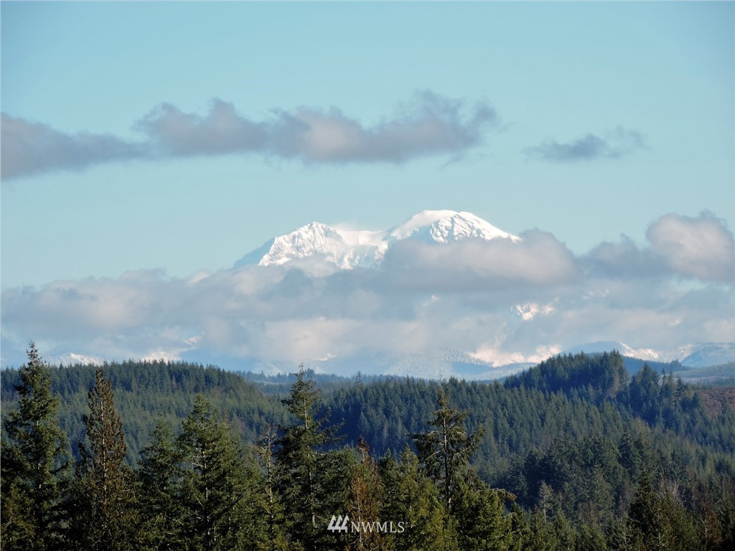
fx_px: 6901
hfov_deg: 6.1
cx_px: 368
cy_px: 276
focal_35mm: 325
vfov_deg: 4.6
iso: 80
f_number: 4.8
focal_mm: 57.9
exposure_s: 1/320
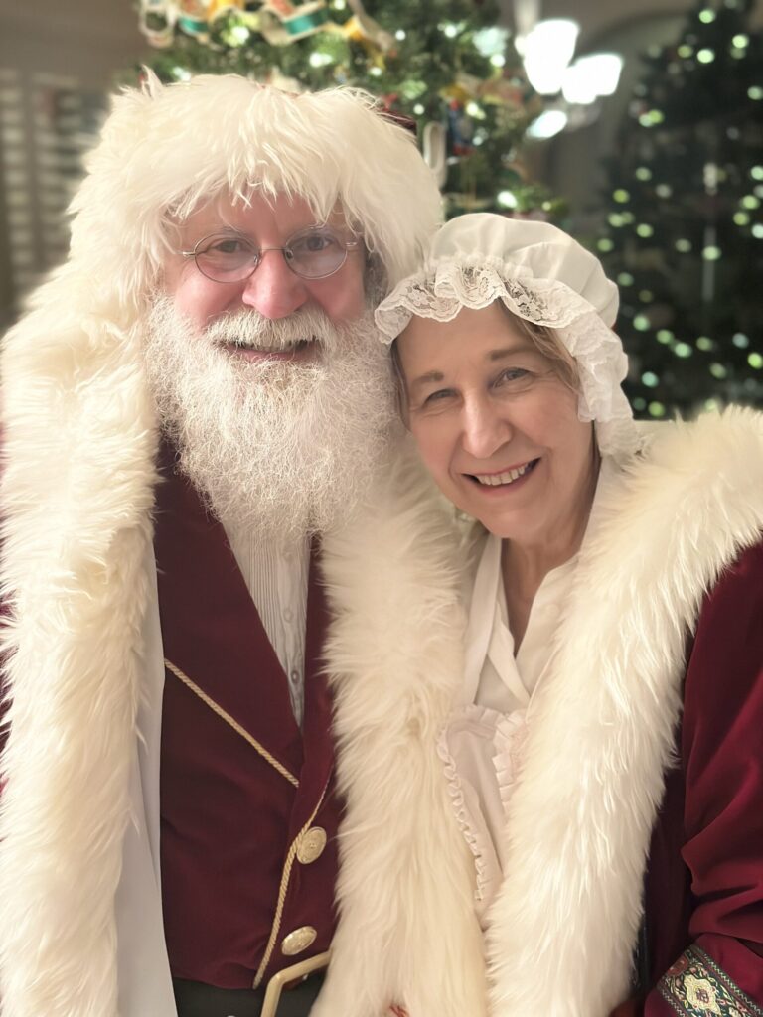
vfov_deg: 39.7
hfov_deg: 30.3
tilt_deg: -11.0
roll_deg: +0.9
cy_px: 508
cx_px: 382
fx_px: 1411
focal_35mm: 48
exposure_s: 1/30
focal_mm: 6.86
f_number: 1.78
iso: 800
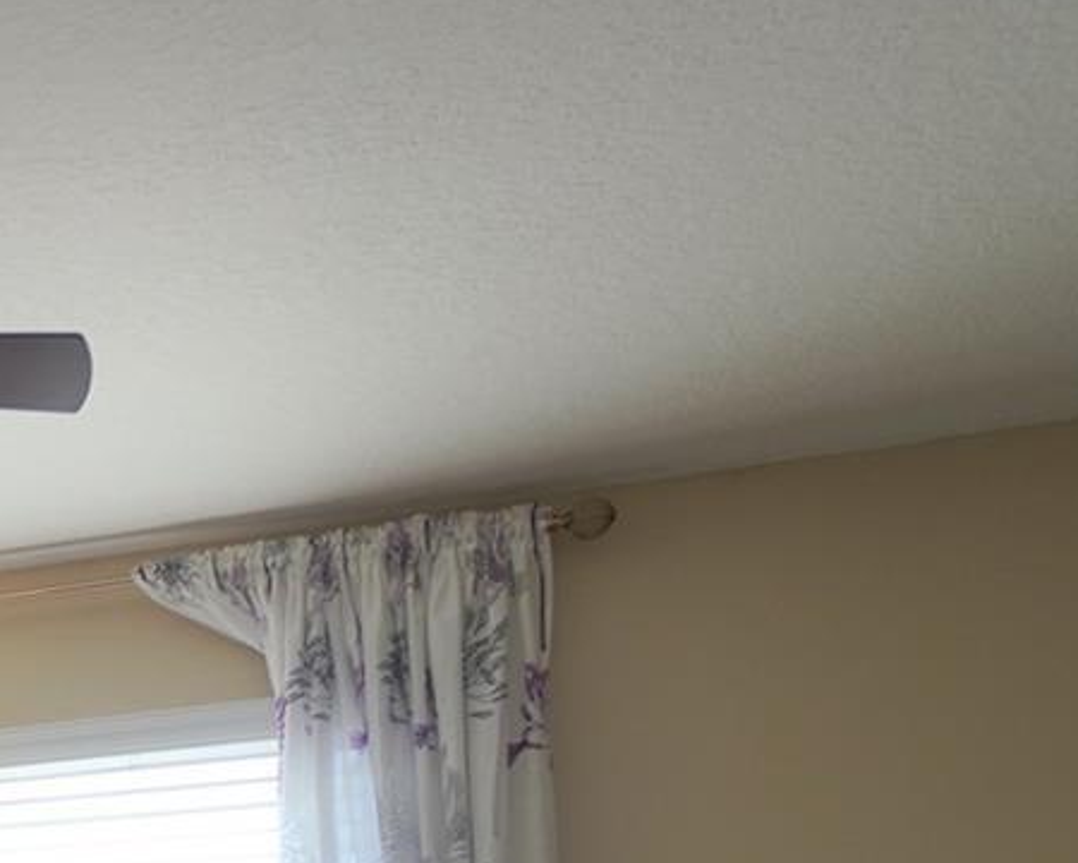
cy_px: 1247
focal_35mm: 50
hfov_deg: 28.9
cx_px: -386
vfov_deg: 24.5
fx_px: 1595
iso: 100
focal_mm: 10
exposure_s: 1/80
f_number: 4.5
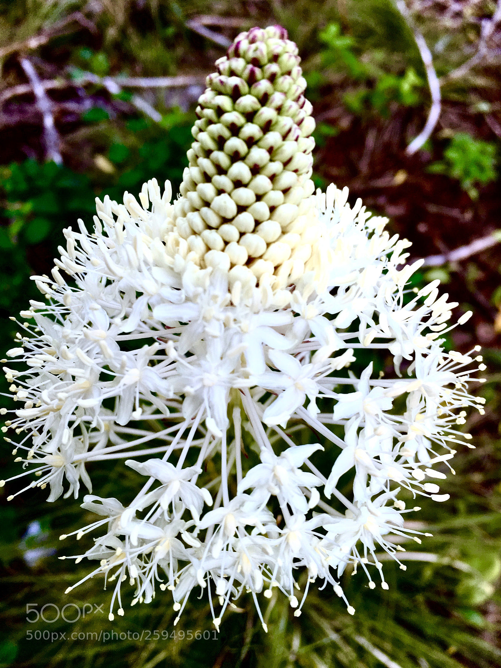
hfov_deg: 48.2
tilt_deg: -51.1
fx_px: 560
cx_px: 250
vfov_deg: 61.7
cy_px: 334
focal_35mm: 29
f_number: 2.2
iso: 32
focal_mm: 4.15
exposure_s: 1/60
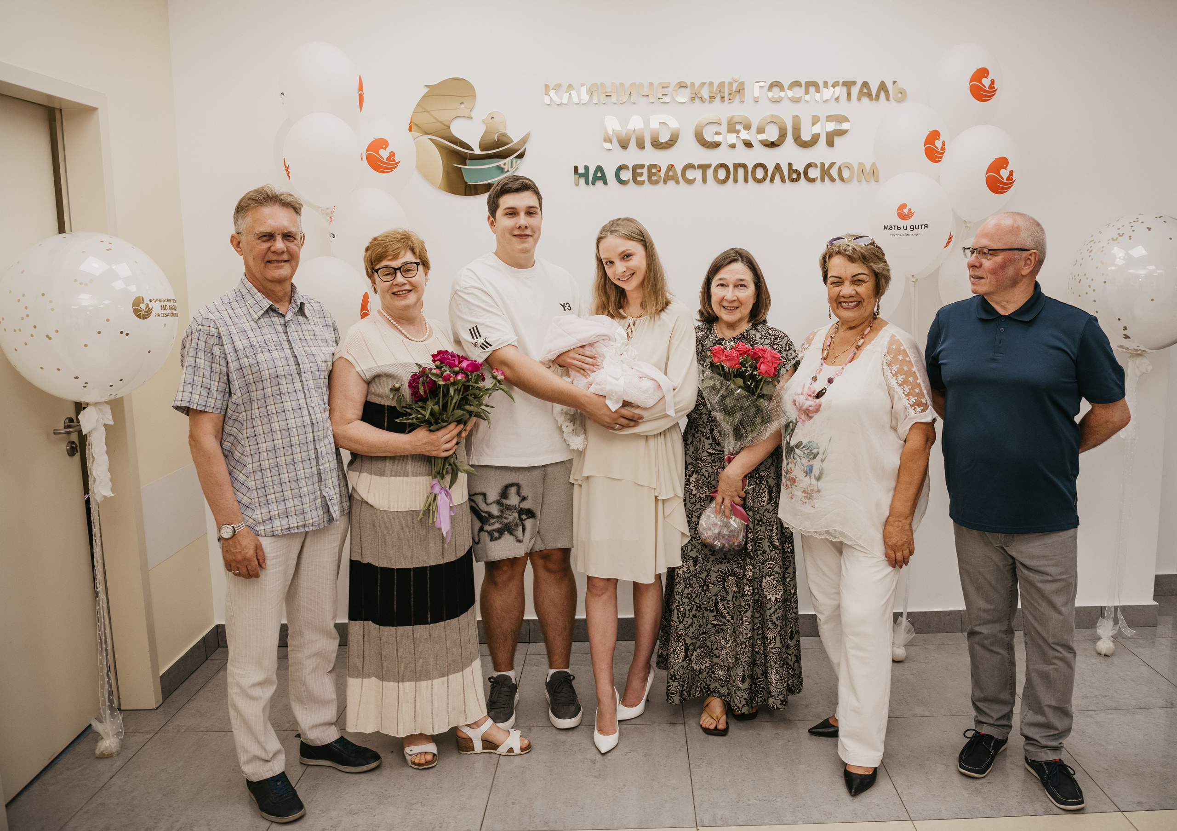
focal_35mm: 29
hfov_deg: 62.4
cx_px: 640
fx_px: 969
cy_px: 404
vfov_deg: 46.4
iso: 400
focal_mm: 27
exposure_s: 1/160
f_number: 4
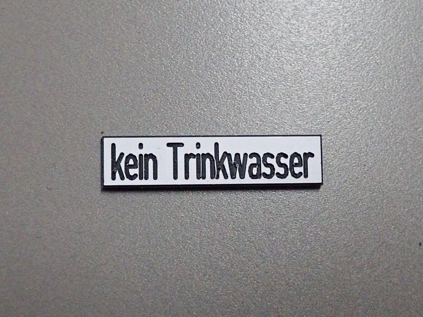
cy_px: 158
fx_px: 367
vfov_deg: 46.8
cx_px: 212
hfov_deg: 60.0
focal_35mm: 30
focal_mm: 5.5
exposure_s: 1/160
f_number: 2.3
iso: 640
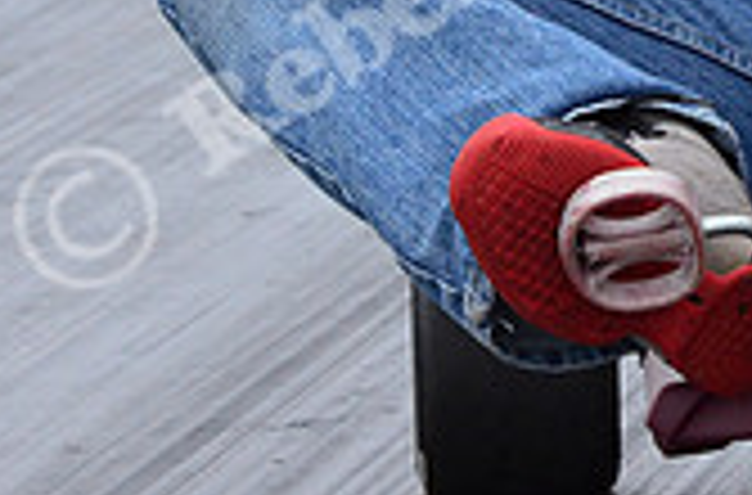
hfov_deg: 4.3
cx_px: 887
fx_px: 9989
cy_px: -292
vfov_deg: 2.8
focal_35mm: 480
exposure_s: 1/1000
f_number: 8
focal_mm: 92
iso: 1000
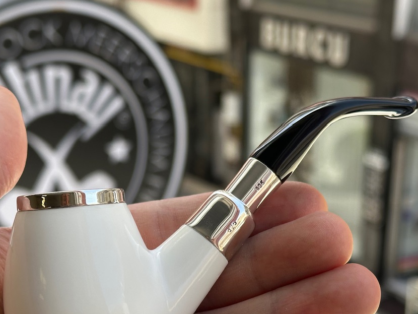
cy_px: 226
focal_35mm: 74
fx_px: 894
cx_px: 210
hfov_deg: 26.3
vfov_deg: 19.8
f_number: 1.78
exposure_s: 1/858
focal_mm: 6.86
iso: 64
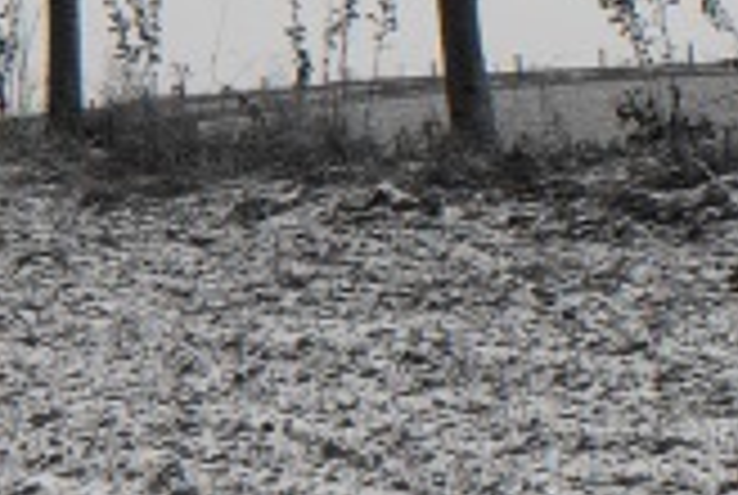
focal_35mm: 281
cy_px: -650
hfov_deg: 7.1
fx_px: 5771
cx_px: -626
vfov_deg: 4.8
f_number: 10
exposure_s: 1/350
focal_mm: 30
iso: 400
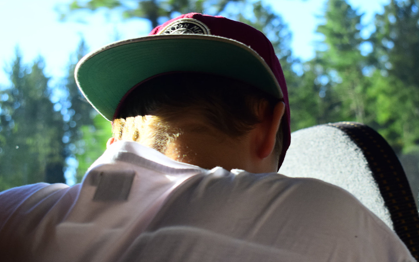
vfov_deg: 16.7
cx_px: 262
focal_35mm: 78
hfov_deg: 26.4
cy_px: 138
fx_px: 891
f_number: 5.6
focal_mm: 38
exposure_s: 1/125
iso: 400
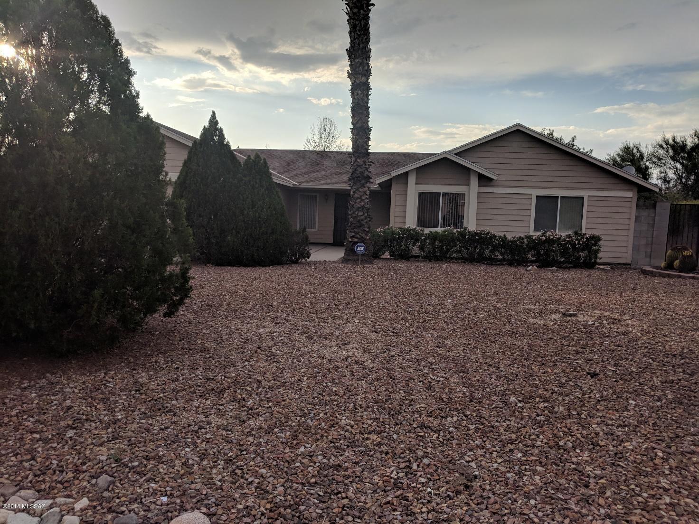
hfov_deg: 67.3
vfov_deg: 53.1
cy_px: 262
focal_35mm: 26
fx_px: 525
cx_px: 350
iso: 50
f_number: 2
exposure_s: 1/2740
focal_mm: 4.67
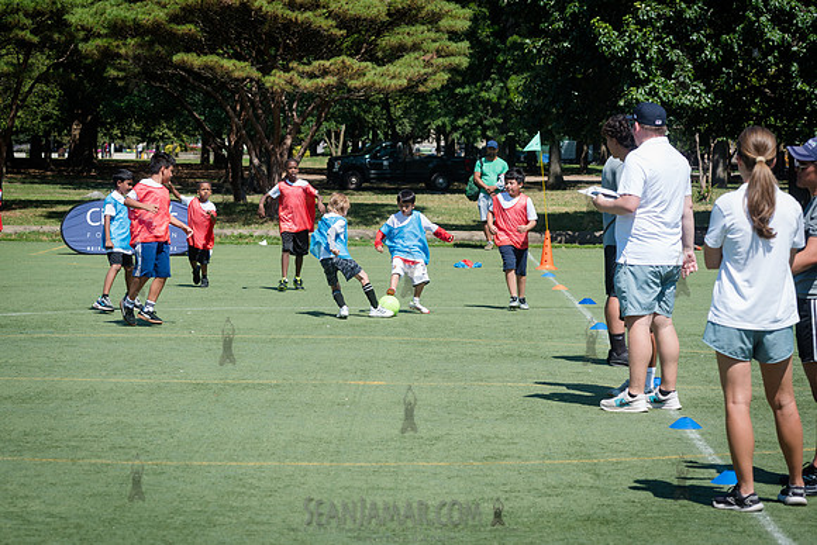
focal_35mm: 125
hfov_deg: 16.4
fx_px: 2837
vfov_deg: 11.0
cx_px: 408
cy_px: 272
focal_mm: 125
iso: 200
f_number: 9
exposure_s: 1/400
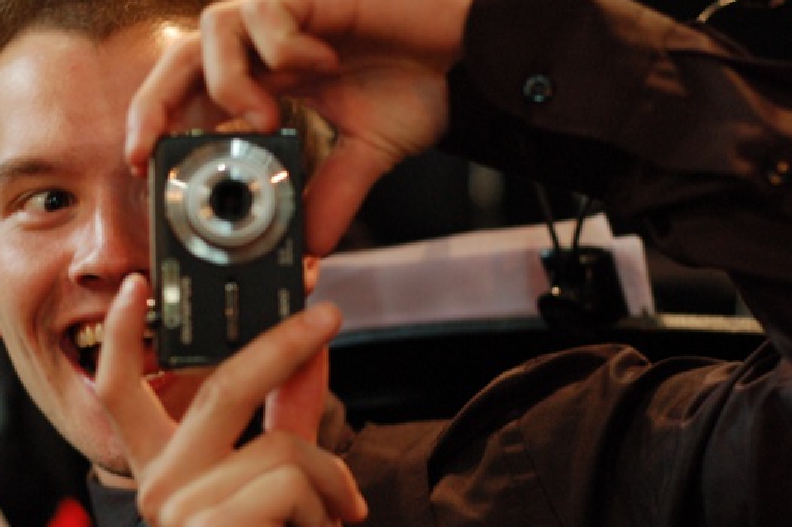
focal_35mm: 91
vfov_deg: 15.0
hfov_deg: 22.4
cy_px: 268
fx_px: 2001
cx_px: 314
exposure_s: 1/40
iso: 1600
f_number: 3.2
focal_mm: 50
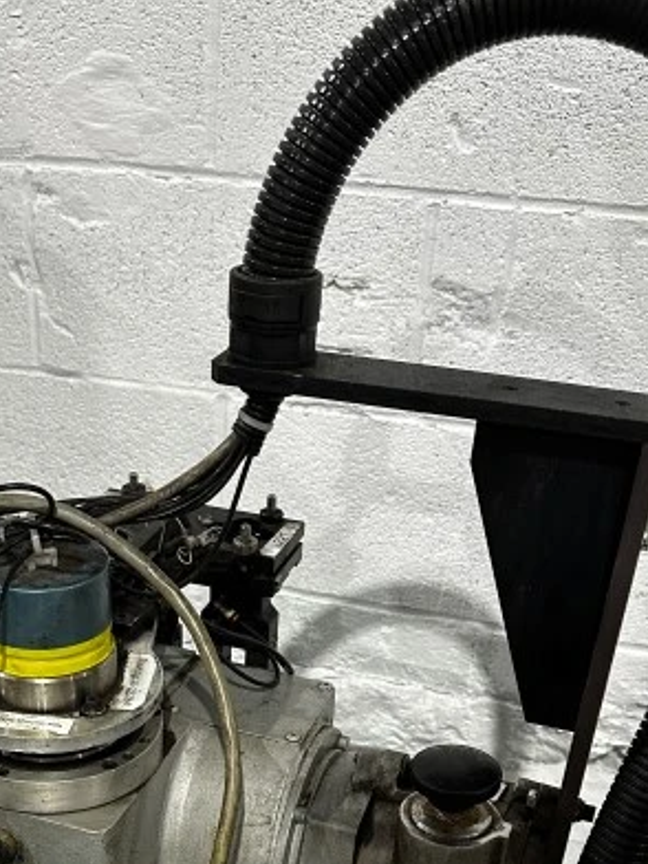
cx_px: 209
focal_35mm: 47
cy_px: 791
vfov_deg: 37.5
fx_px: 1173
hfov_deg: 30.6
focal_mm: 6.86
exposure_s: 1/60
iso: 250
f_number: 1.78
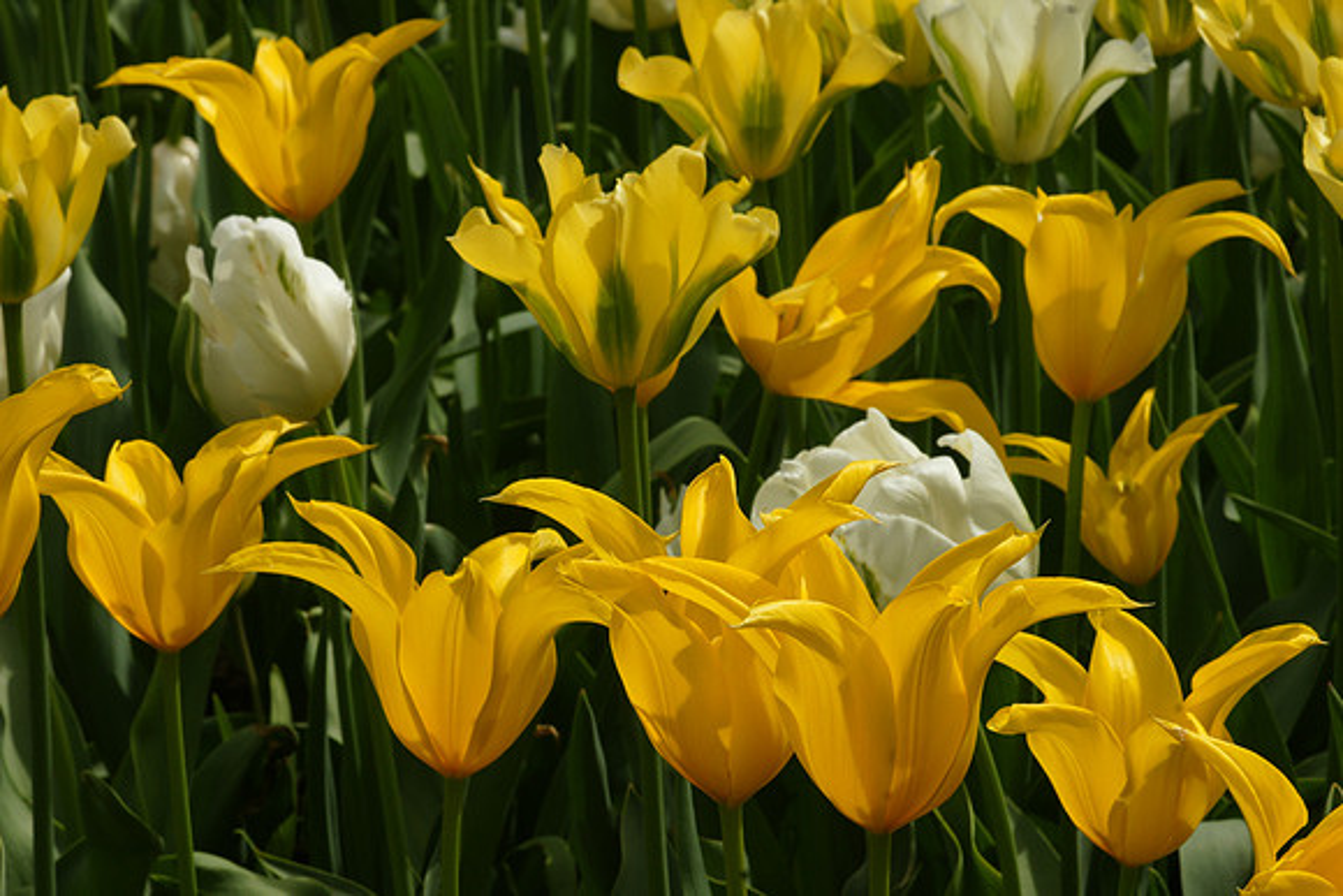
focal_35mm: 150
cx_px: 672
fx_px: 5597
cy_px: 448
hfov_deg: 13.7
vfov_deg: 9.2
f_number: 20
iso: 250
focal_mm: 100
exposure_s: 1/125
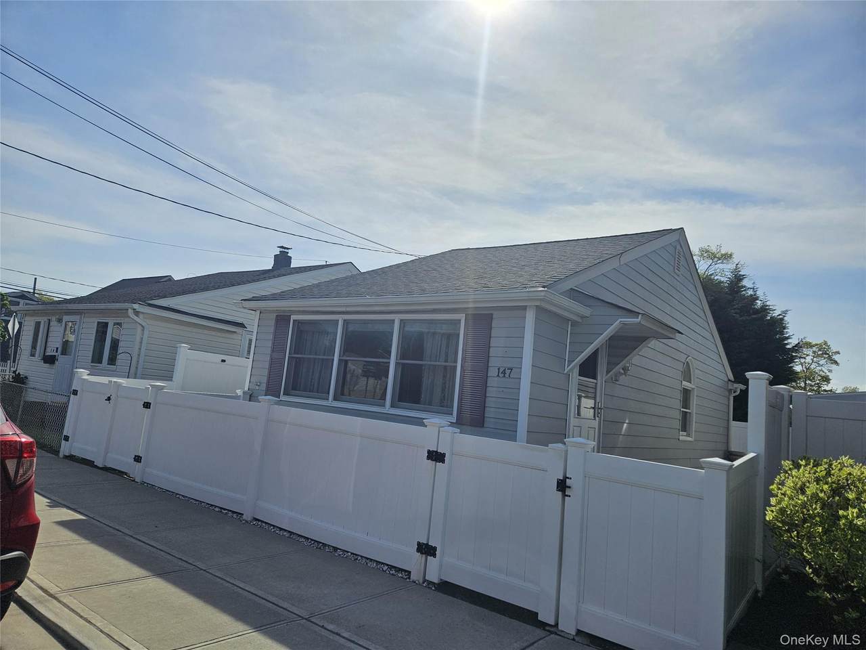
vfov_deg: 58.9
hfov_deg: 73.9
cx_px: 433
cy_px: 325
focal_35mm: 23
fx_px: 575
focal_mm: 5.4
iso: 25
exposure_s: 1/5257
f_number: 1.8
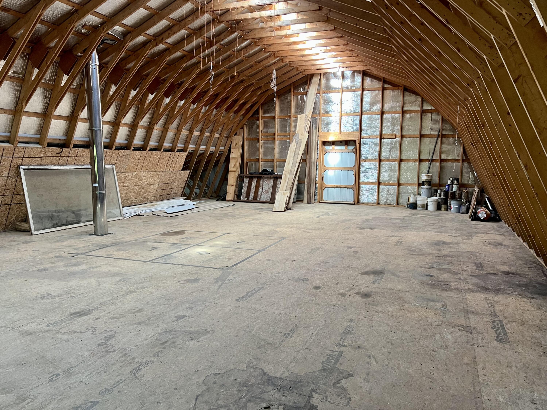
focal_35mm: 26
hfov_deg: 67.3
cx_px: 274
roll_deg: -0.9
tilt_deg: -6.6
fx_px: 411
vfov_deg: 53.1
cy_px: 205
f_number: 1.5
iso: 160
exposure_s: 1/60
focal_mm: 5.7
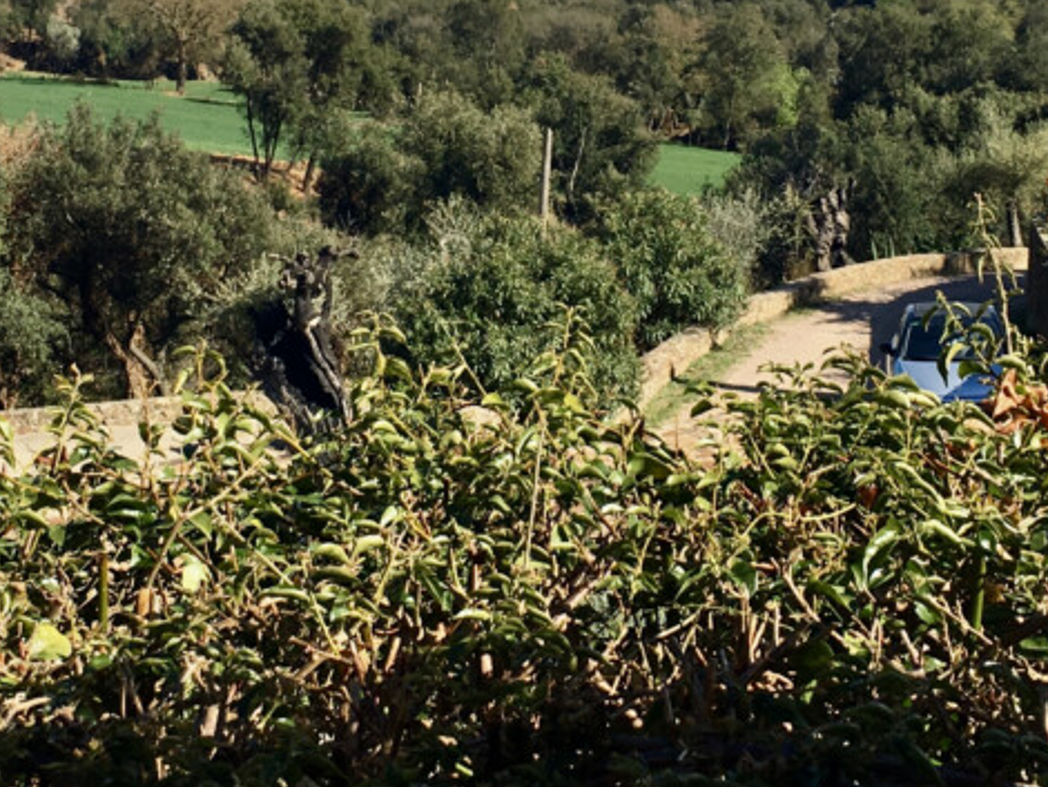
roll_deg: -1.4
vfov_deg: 19.6
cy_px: 105
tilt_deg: -5.7
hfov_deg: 26.3
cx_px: 542
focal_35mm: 74
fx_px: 2241
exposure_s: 1/1183
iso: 25
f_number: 2.2
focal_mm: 4.15
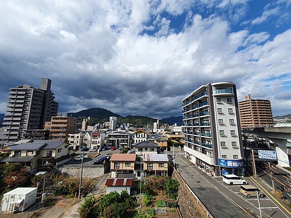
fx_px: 109
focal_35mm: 13
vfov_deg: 89.9
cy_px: 109
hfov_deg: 106.2
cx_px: 146
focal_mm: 1.8
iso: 50
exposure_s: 1/1296
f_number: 2.2
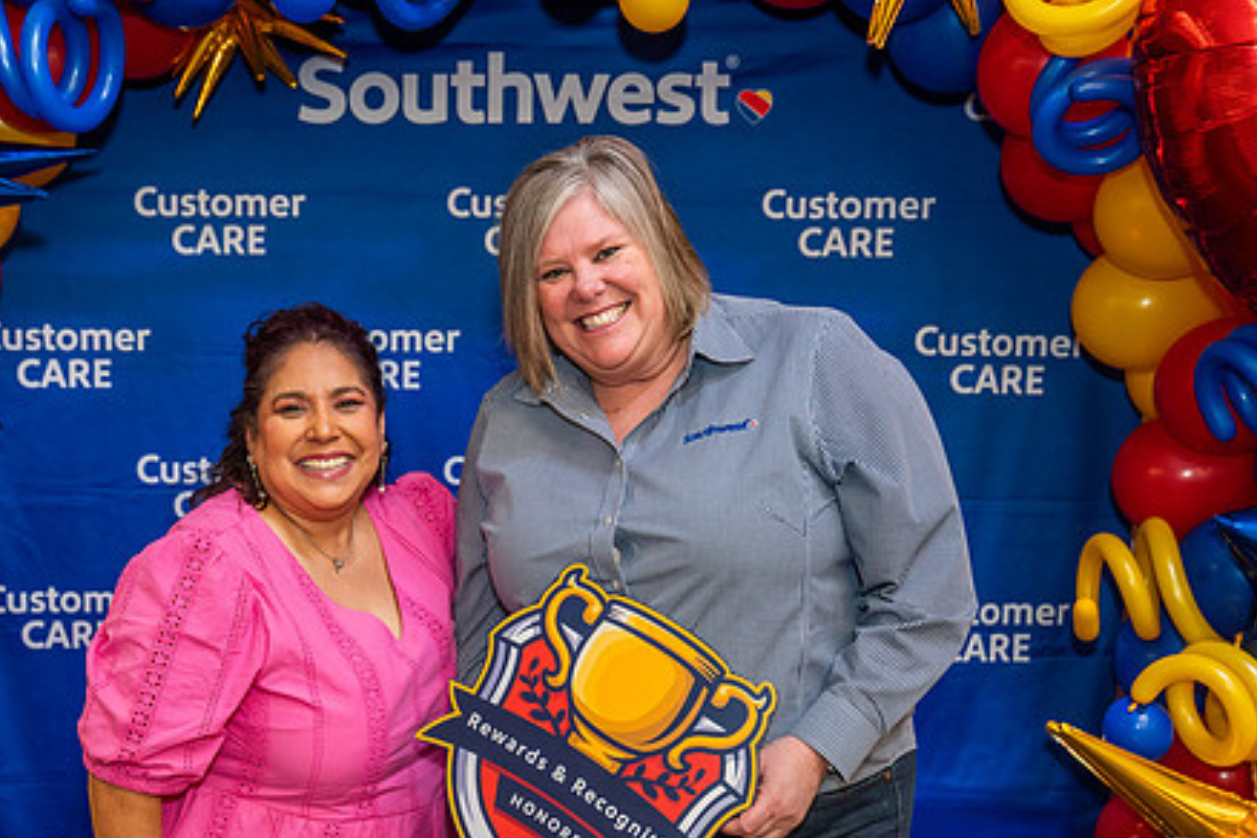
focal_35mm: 49
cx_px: 482
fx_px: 1711
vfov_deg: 27.5
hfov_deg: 40.1
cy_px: 504
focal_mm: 37
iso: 1250
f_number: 4
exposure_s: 1/160
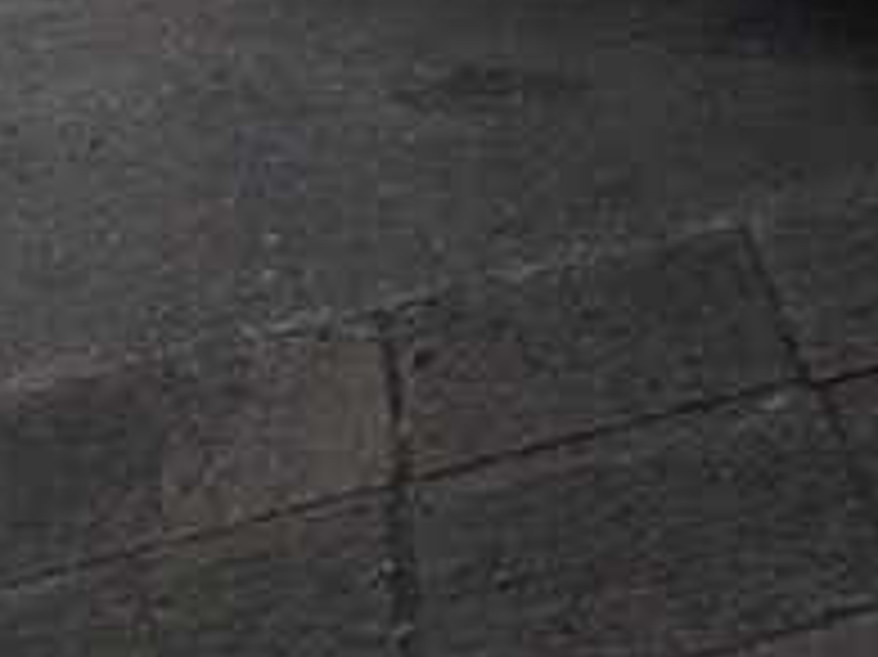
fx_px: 2484
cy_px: -344
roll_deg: +3.2
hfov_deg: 17.4
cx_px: 1432
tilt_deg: -15.9
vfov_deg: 14.1
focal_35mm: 98
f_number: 2.2
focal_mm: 4.15
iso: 25
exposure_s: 1/364
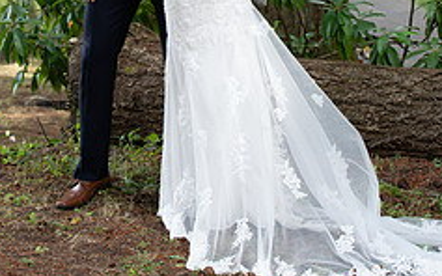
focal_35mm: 145
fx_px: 1746
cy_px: -73
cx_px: 166
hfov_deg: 14.4
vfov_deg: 8.9
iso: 800
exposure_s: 1/160
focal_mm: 75
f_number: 9
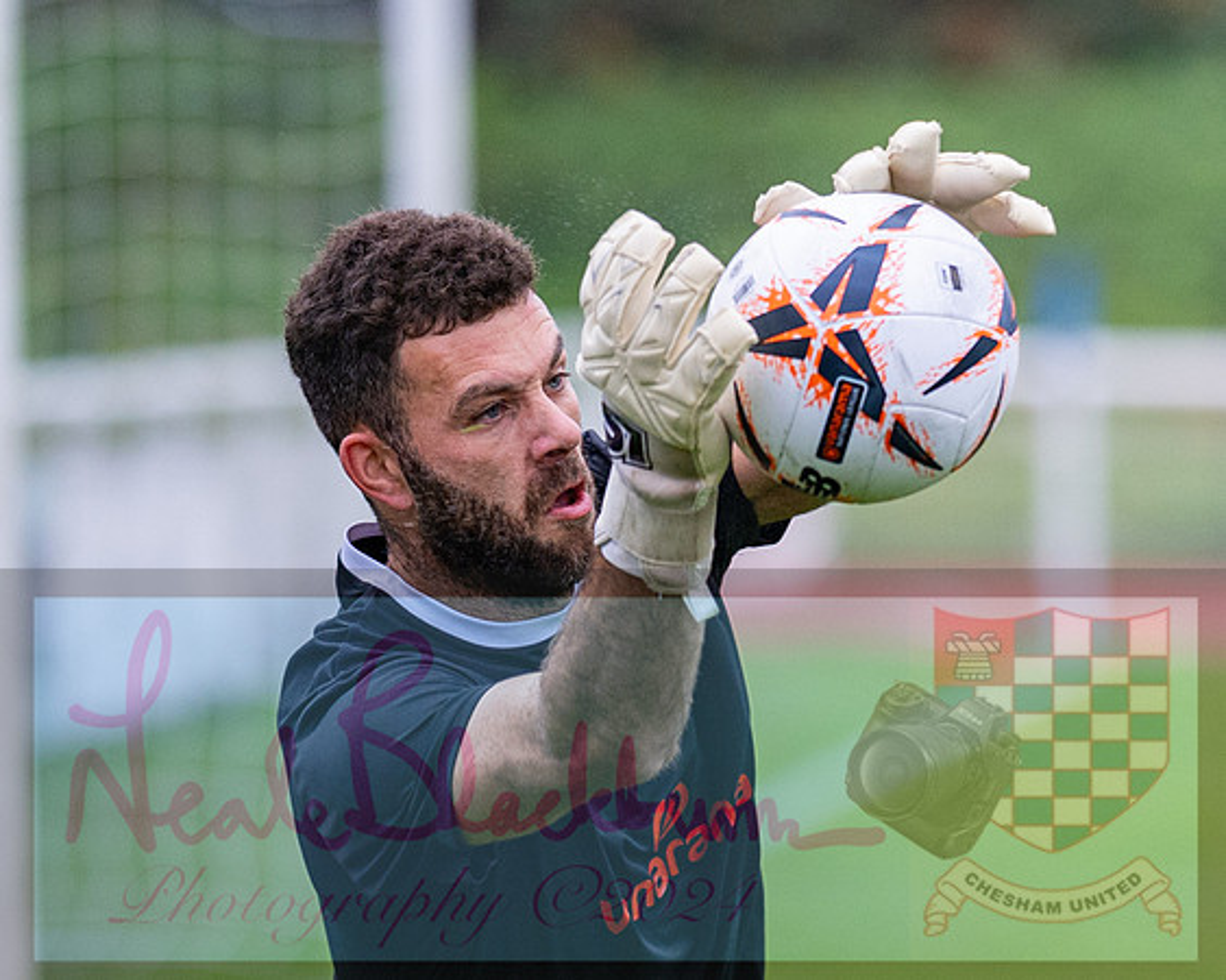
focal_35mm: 402
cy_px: 565
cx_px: 1286
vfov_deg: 3.8
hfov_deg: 4.8
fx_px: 14588
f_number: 1.8
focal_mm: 135
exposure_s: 1/1600
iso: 640
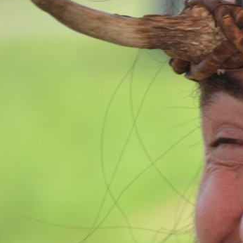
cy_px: 213
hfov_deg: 2.2
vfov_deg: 2.2
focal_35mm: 801
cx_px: 395
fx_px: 6361
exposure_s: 1/200
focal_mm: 135
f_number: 5.6
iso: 100
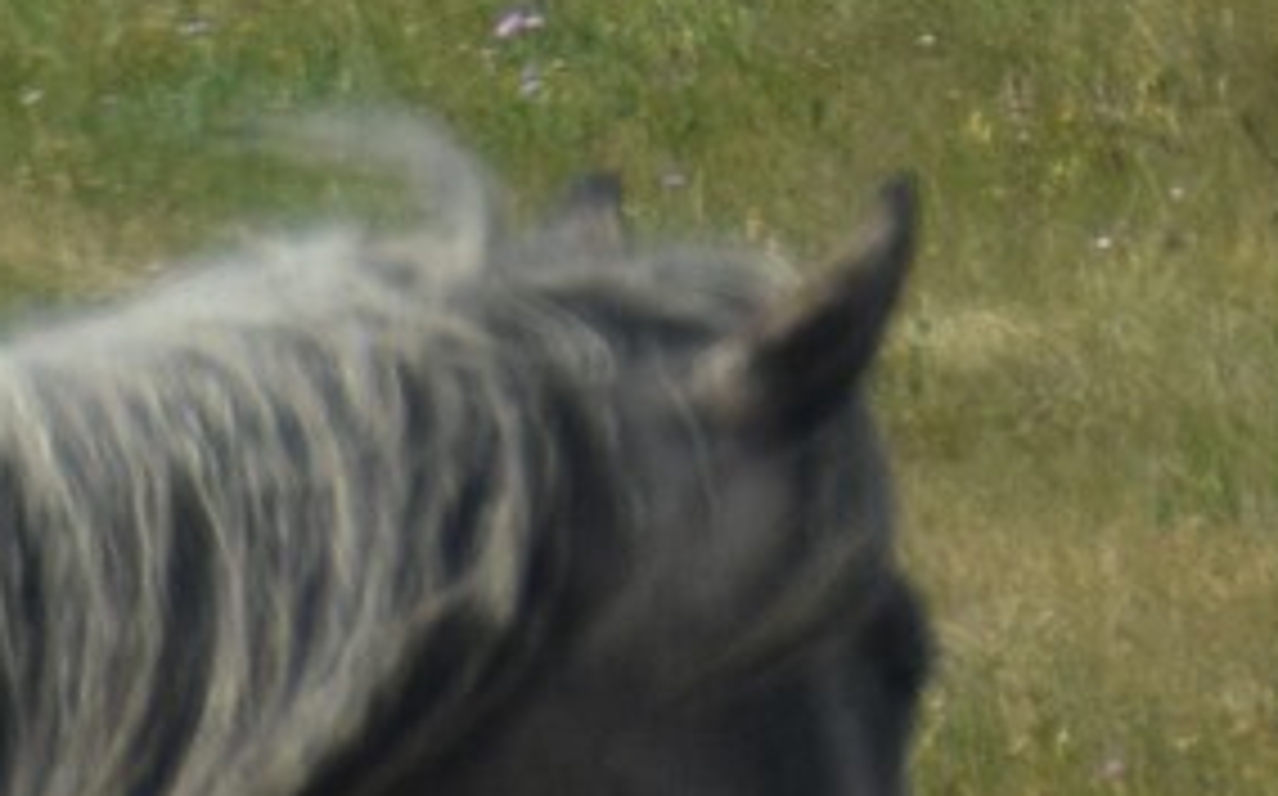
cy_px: -1250
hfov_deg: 0.8
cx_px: 693
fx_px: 97272
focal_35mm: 2795
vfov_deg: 0.5
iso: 400
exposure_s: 1/1250
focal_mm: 270
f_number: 6.3
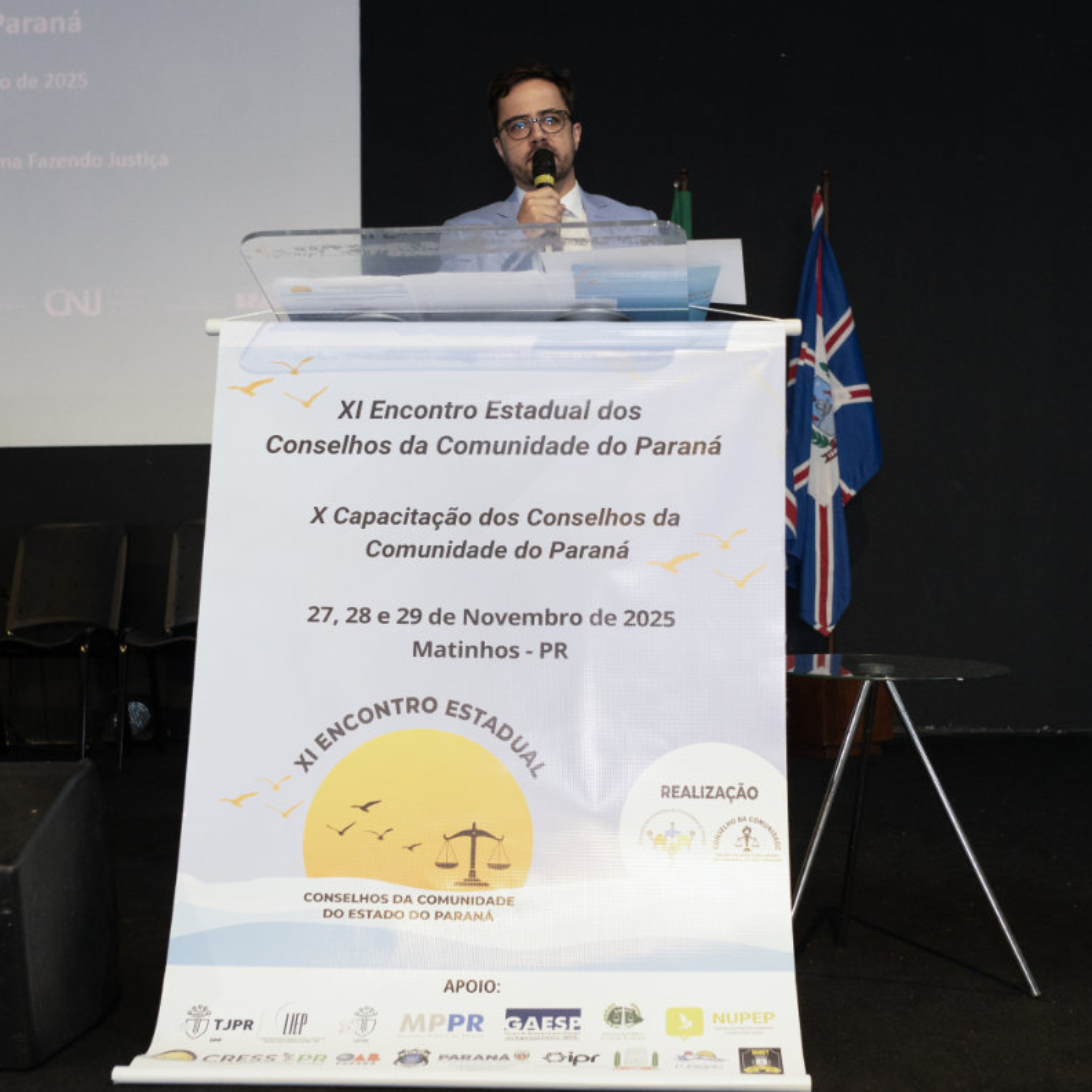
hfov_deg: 37.6
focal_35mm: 45
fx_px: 1606
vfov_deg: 37.6
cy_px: 545
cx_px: 556
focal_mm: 35
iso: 3200
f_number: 4
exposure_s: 1/100
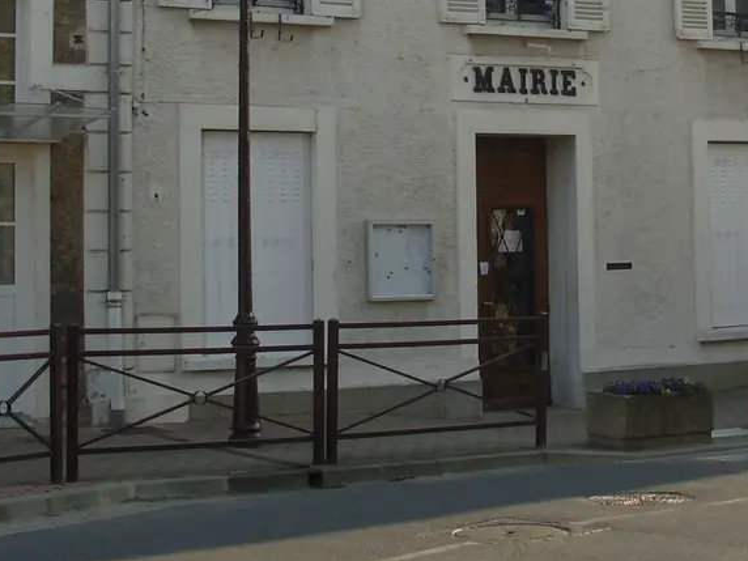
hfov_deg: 23.0
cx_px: 425
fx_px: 1837
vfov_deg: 17.1
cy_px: 41
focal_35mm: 85
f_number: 2.9
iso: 50
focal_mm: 6.3
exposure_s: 1/483
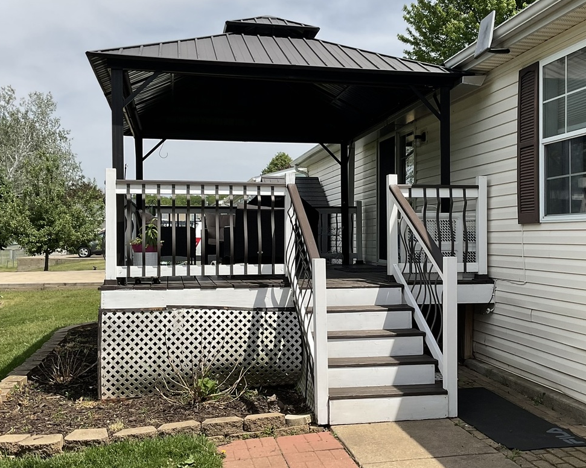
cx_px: 339
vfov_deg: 35.7
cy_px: 227
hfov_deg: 43.7
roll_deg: -0.9
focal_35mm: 42
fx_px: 728
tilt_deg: +1.0
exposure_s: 1/2227
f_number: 1.8
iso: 16
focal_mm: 3
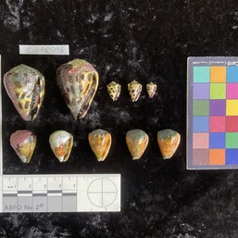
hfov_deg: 47.1
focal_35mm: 35
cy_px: 119
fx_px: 272
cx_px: 106
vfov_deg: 47.2
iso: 64
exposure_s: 1/60
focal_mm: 3
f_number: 1.8
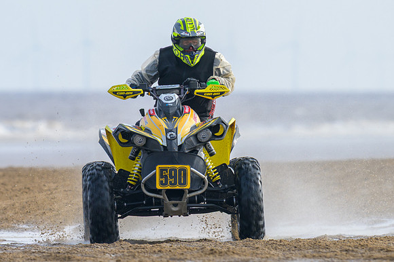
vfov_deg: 1.2
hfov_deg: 1.9
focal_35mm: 1104
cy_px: 159
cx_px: 153
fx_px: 12075
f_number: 8
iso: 360
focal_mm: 600
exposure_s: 1/500
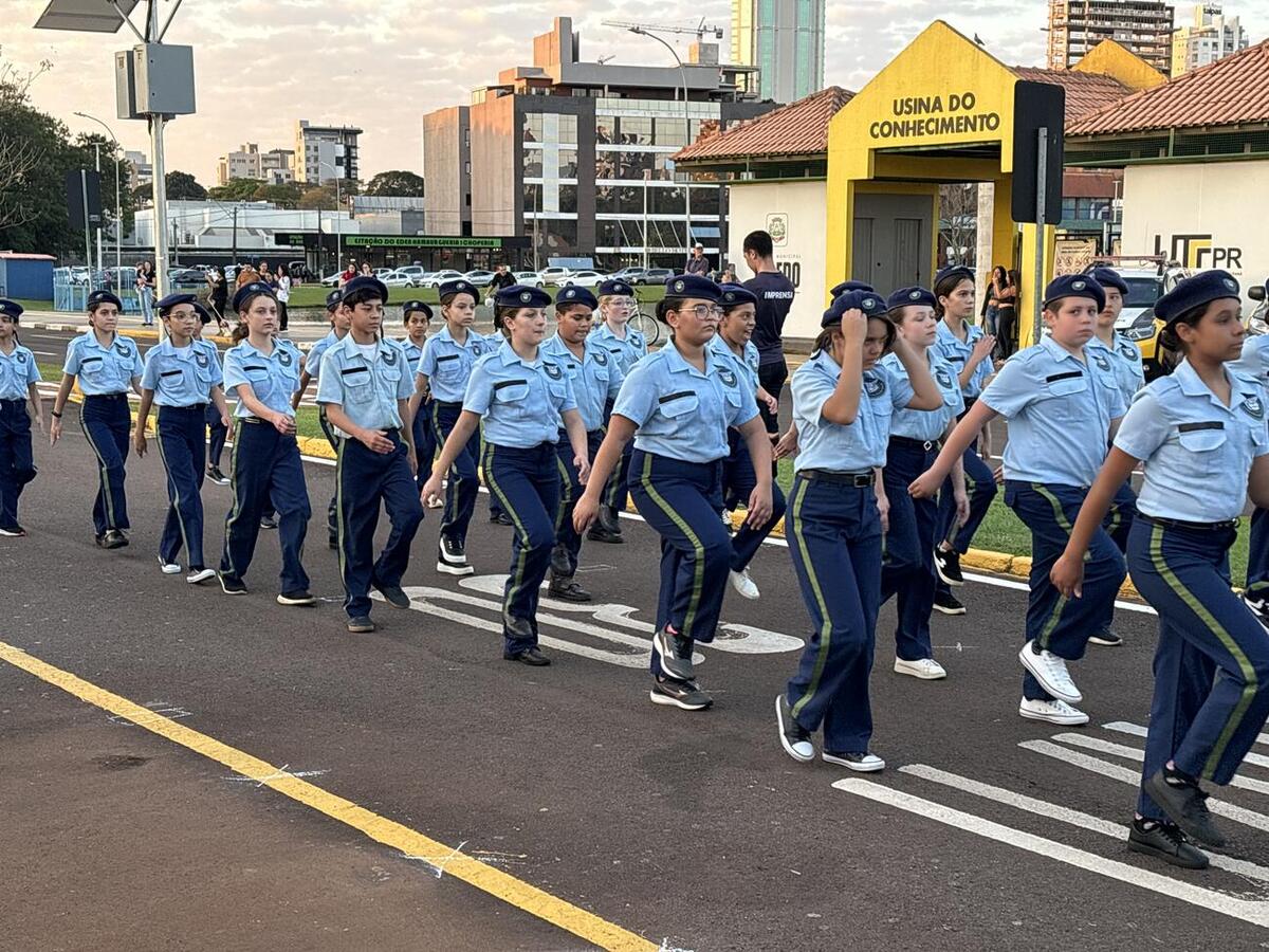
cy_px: 476
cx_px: 634
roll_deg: +0.1
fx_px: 1906
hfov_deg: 36.8
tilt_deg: -7.0
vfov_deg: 28.0
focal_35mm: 52
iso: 50
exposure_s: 1/90
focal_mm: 5.96
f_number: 1.6
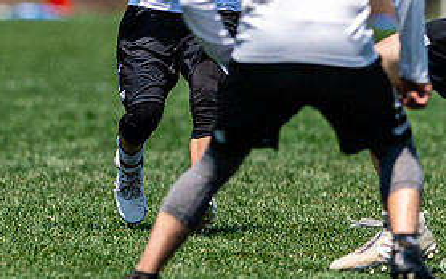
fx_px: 20514
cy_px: -11
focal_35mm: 1687
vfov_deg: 0.8
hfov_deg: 1.2
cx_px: 51
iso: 100
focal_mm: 400
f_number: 2.8
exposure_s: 1/2500
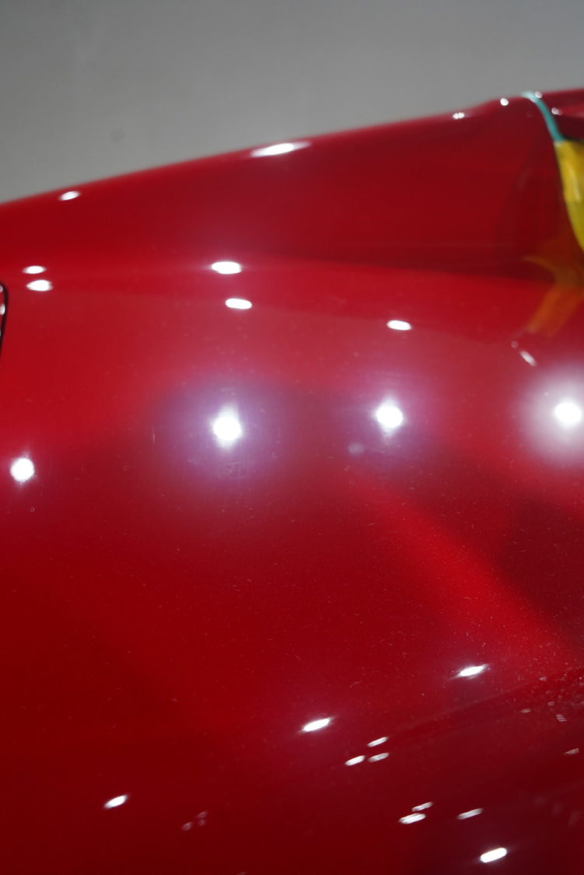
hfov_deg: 35.1
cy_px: 438
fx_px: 925
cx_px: 292
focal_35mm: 38
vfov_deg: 50.7
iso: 1600
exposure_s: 1/60
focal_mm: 38
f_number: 5
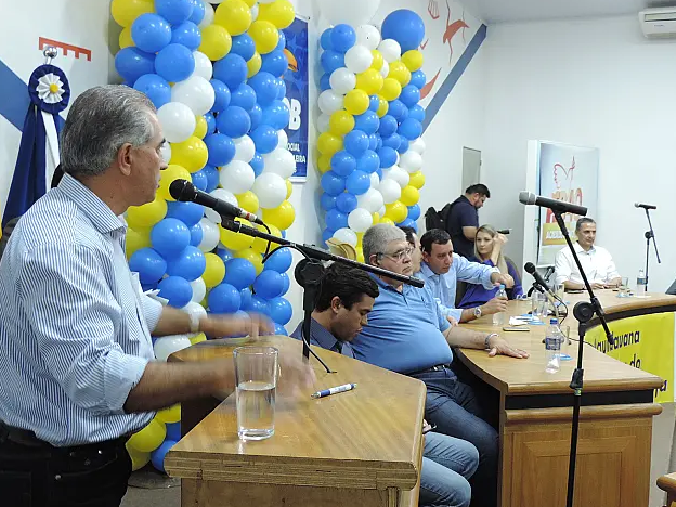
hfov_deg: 45.8
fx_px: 801
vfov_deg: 35.1
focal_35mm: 41
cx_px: 344
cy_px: 254
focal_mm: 7.1
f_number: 3.3
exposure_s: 1/13
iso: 400
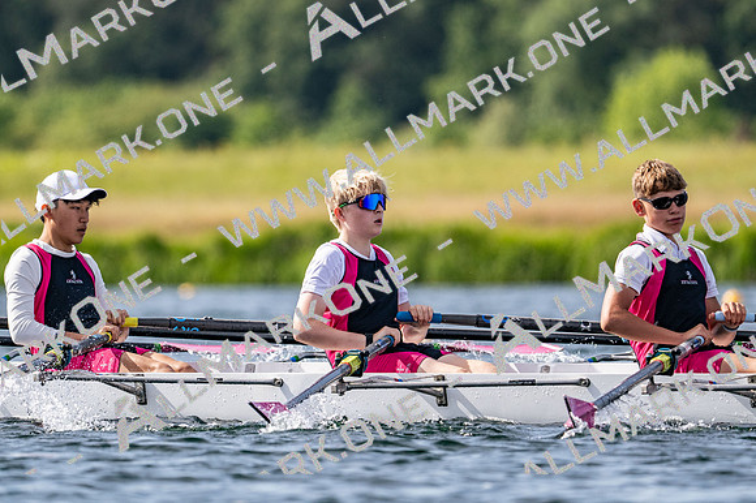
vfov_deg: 2.3
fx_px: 12592
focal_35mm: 600
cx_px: 378
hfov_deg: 3.4
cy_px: 252
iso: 220
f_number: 4.5
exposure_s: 1/2500
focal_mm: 400
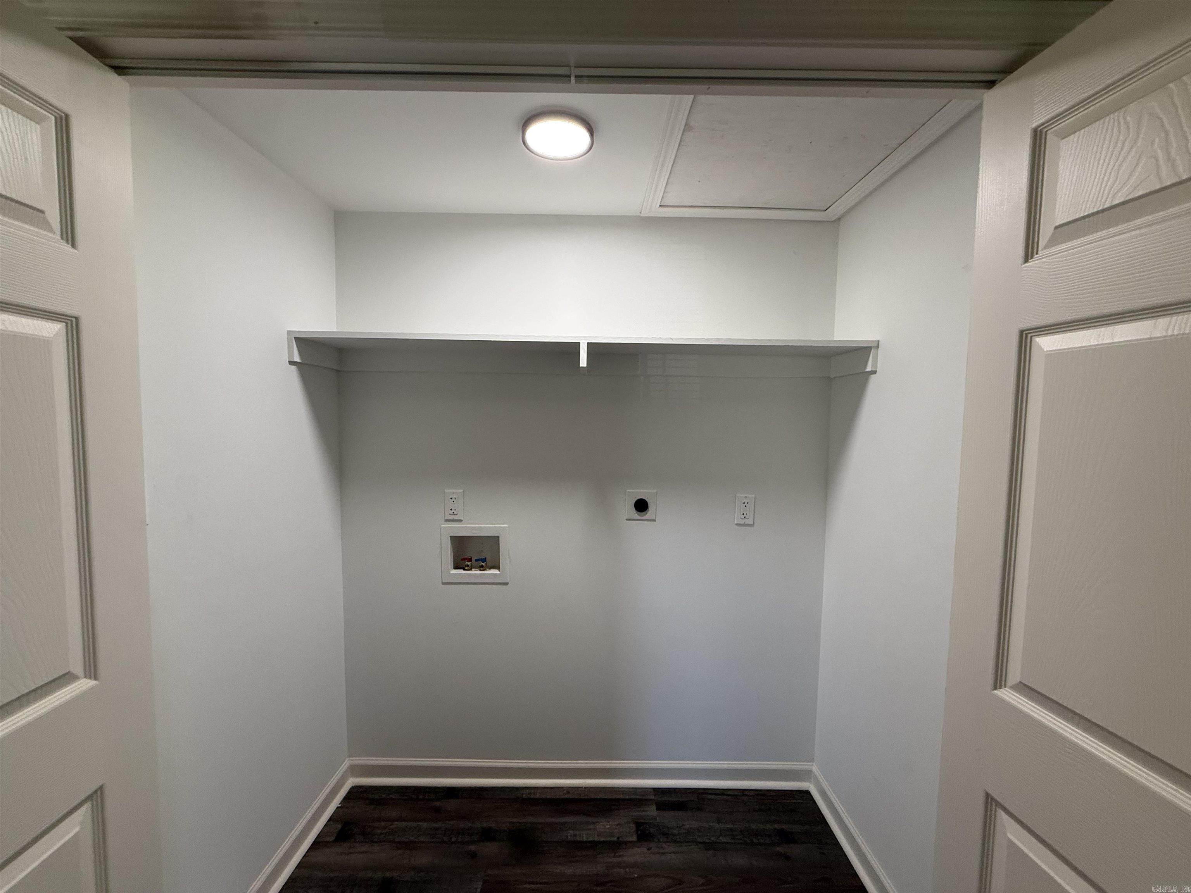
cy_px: 446
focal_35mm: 14
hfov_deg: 102.1
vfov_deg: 85.7
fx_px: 482
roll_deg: -0.5
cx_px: 596
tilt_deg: -3.0
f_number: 2.2
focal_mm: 2.22
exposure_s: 1/120
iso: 250
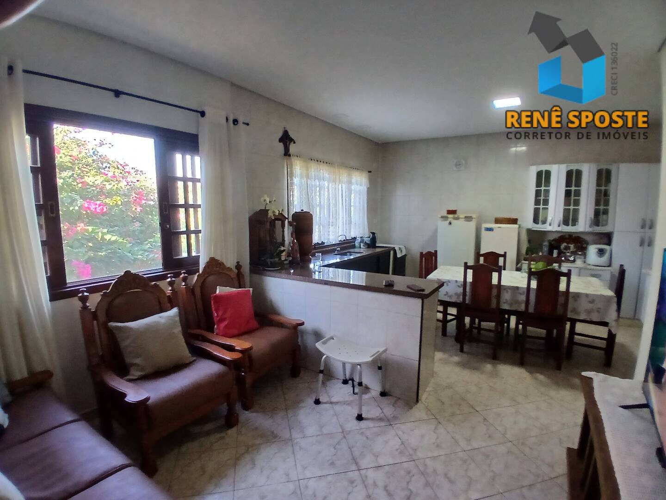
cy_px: 250
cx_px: 333
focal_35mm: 17
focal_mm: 1.4
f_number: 2.2
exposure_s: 1/30
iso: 125
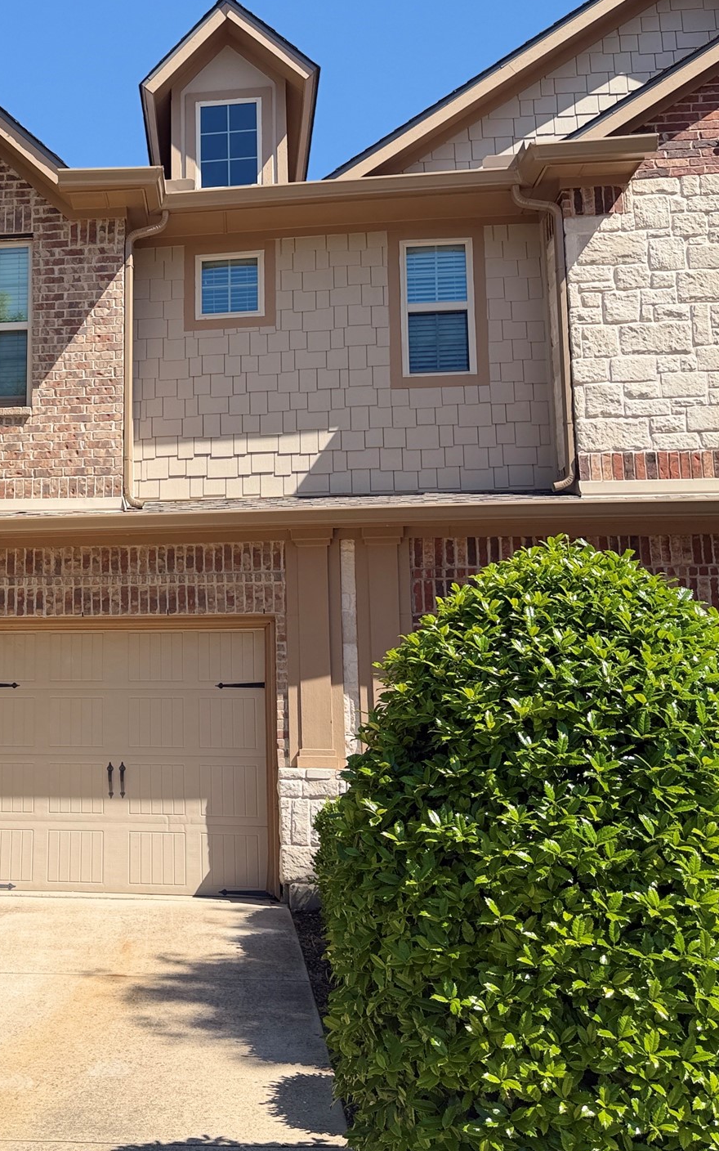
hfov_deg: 32.5
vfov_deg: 52.7
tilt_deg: +8.7
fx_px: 1160
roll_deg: -0.6
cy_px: 594
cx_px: 56
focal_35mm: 37
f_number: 1.78
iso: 80
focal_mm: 6.76
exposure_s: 1/3584
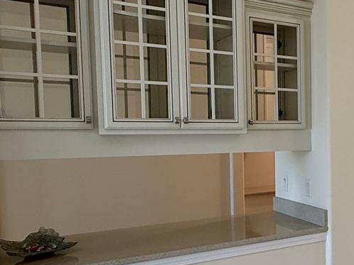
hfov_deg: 36.8
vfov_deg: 32.1
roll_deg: +0.3
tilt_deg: -3.7
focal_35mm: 45
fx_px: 460
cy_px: 159
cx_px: 370
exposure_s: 1/120
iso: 160
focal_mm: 2.22
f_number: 2.2
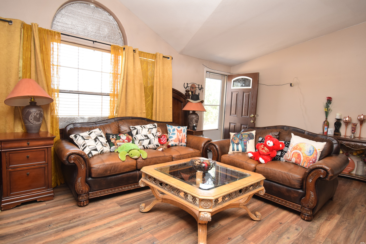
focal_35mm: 20
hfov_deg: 85.4
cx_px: 183
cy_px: 122
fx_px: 198
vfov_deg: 63.2
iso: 800
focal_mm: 13
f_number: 5.6
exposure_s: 1/125
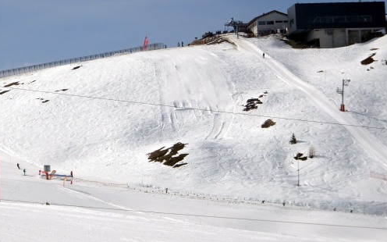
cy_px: 22
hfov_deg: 13.5
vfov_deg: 8.5
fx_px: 1624
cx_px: 83
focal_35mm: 154
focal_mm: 15.45
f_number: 5
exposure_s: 1/1250
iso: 80
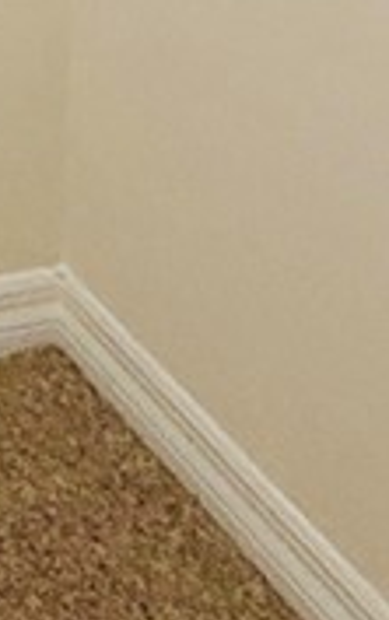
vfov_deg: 13.2
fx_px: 2267
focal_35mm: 134
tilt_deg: -9.9
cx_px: -557
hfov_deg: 8.8
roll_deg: +0.8
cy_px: -662
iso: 160
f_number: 2.2
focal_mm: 2.22
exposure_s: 1/60
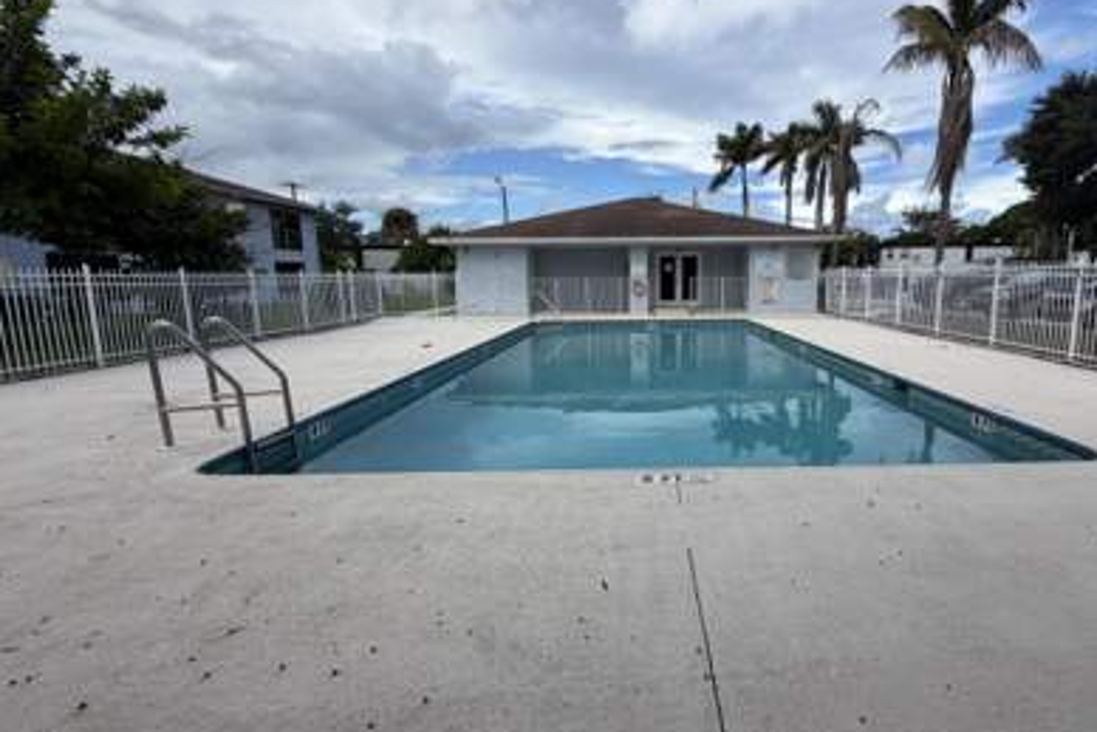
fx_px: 549
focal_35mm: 18
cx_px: 653
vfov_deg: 67.4
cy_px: 355
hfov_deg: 88.9
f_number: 2.2
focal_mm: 2.22
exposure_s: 1/779
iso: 20
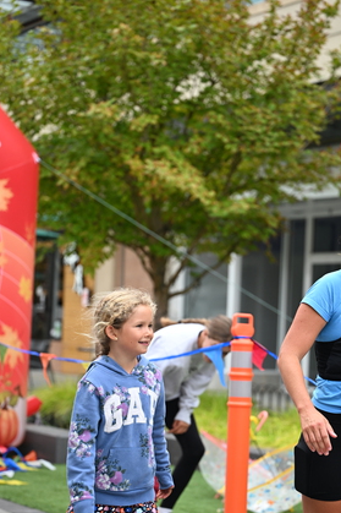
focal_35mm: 92
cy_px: 320
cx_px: 195
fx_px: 1308
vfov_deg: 22.1
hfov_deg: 14.8
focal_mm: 70
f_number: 2.8
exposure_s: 1/1600
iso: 640
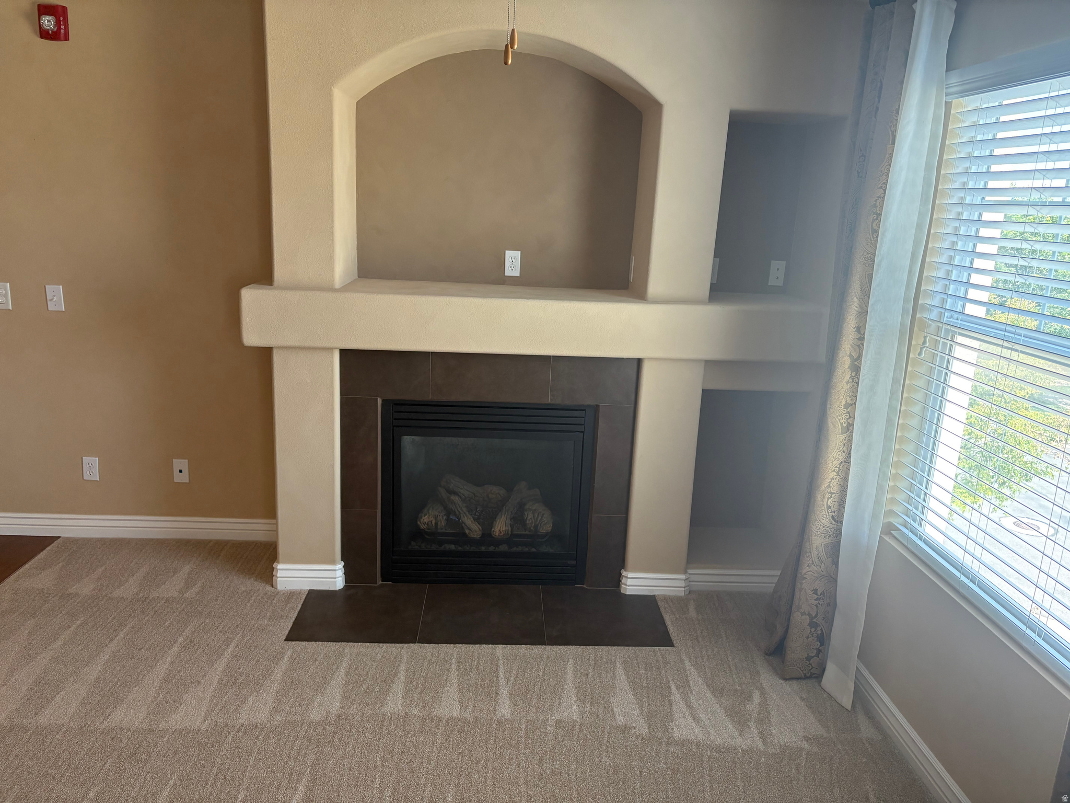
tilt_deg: -12.6
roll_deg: -3.3
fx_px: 804
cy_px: 402
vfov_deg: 53.1
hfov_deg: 67.3
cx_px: 535
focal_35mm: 26
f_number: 1.6
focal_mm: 5.96
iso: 200
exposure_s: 1/120
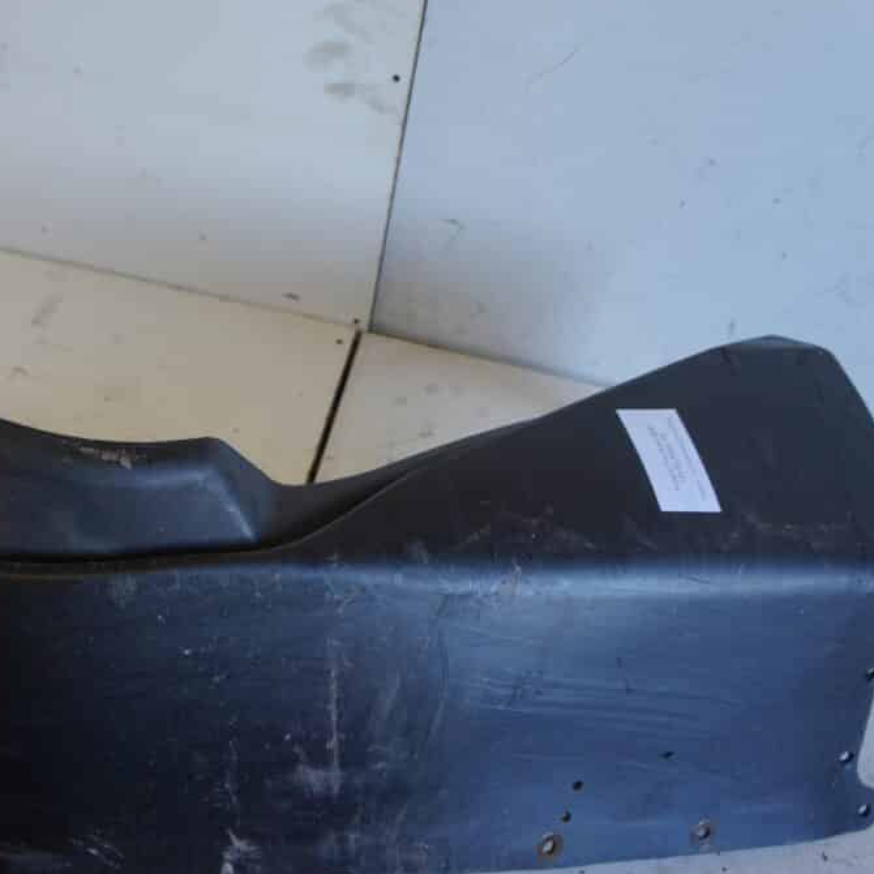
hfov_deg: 41.8
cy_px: 435
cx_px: 240
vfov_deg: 42.8
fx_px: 1114
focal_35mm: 39
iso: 320
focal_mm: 20
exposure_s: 1/60
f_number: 4
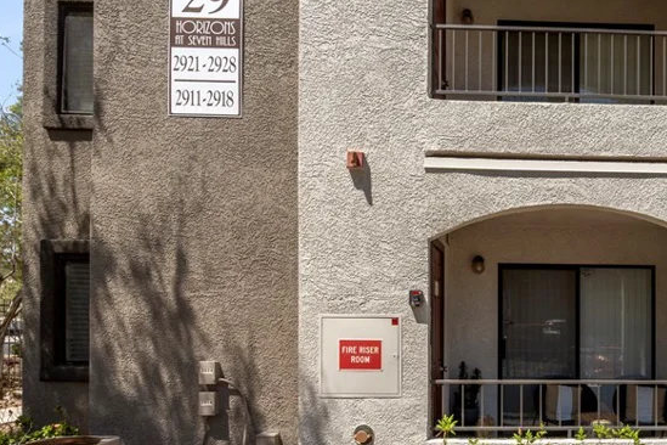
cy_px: 228
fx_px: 519
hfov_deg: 60.4
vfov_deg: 46.4
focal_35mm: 28
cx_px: 531
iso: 200
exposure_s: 1/125
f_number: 13
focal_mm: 10
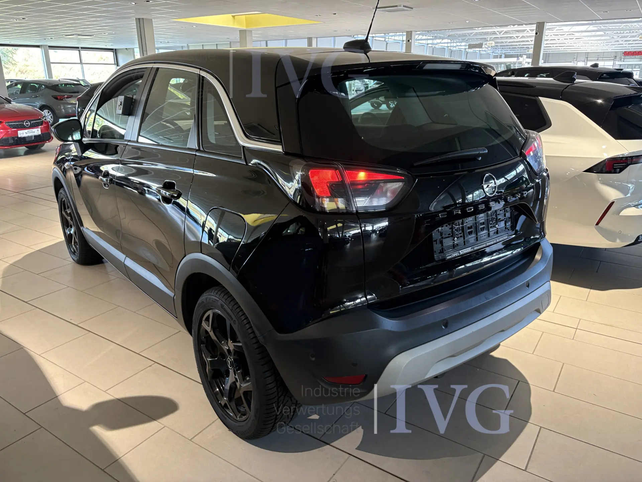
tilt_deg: -17.4
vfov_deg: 53.1
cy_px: 241
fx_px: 482
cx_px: 321
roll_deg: +0.0
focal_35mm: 26
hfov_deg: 67.3
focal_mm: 5.96
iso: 200
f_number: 1.6
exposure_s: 1/50
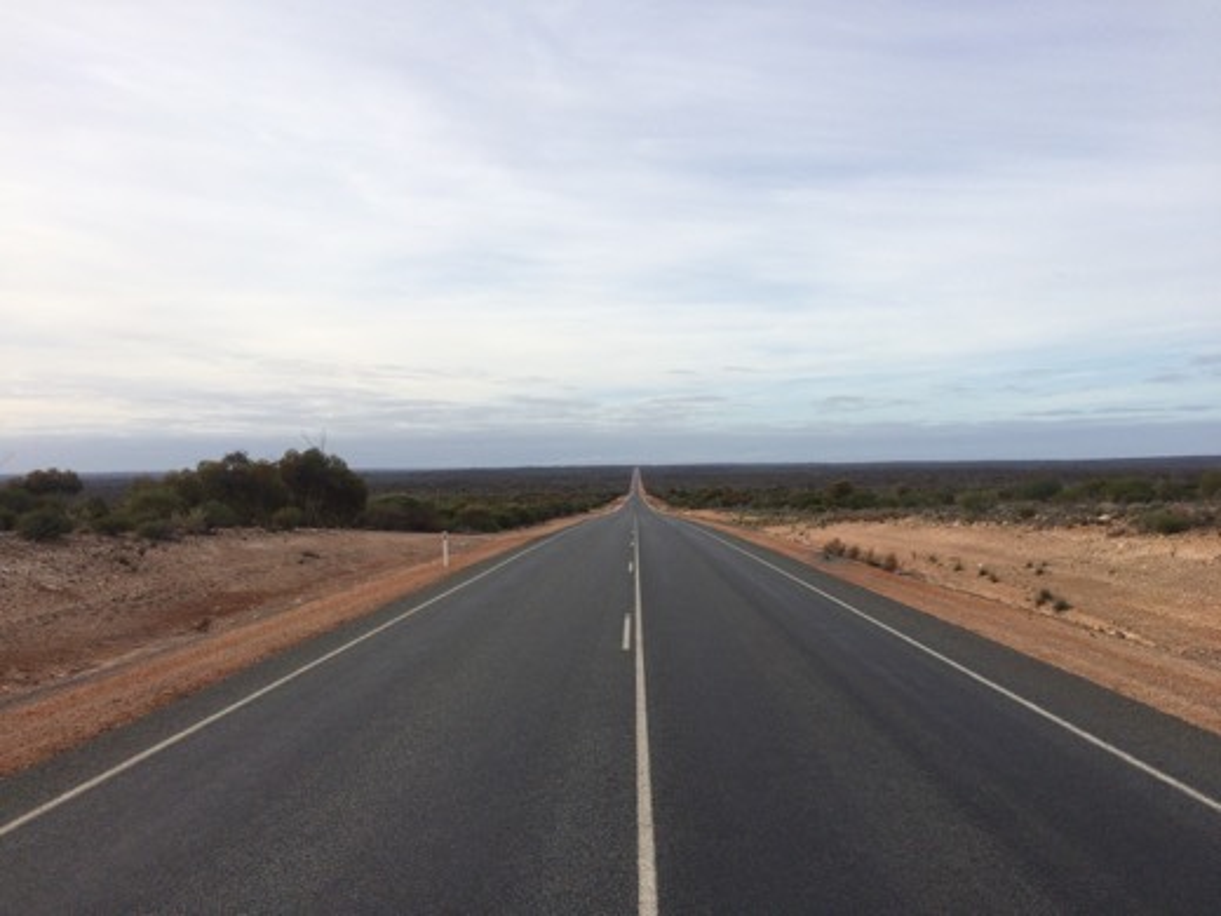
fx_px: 1023
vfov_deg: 48.2
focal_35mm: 29
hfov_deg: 61.7
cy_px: 458
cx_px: 610
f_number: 2.2
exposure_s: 1/1953
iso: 32
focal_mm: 4.15
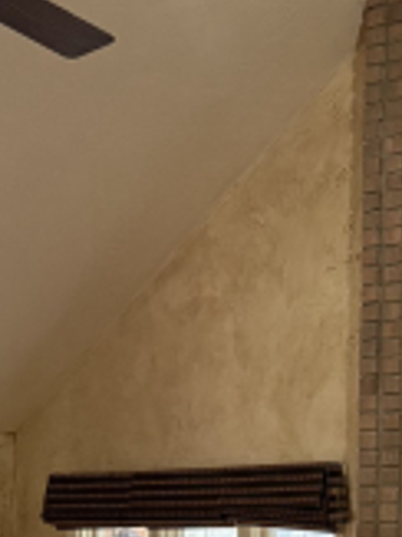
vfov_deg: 19.5
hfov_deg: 13.7
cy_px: 532
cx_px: 682
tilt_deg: +3.7
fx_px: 1519
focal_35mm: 98
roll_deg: +0.4
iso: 400
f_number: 1.78
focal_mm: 6.76
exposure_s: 1/120
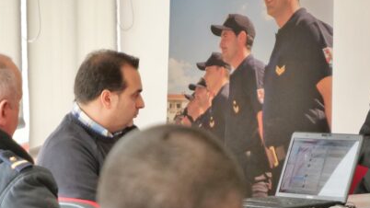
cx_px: 227
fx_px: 2237
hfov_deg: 9.5
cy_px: 236
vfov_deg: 5.3
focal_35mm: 228
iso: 1250
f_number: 4
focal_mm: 56
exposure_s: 1/125
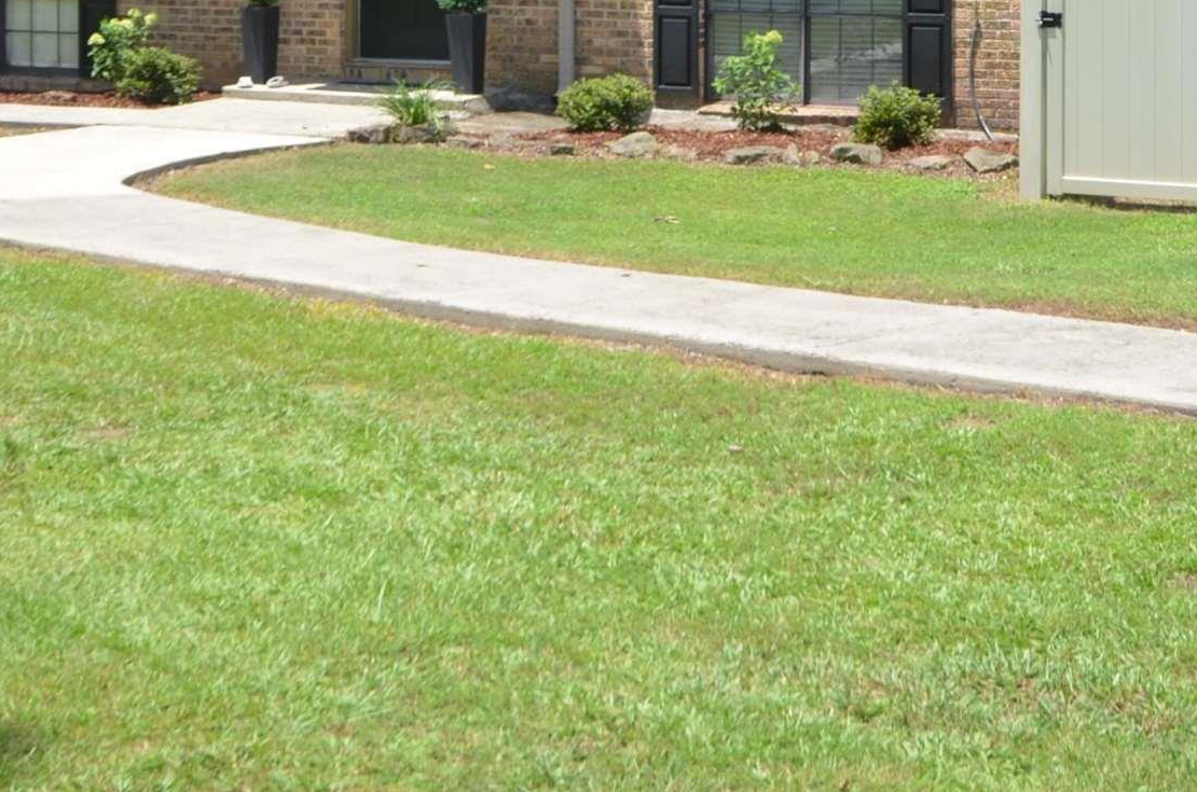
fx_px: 2754
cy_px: -126
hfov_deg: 24.5
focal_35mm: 83
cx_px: 641
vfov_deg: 15.8
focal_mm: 20
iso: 160
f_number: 8
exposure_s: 1/250
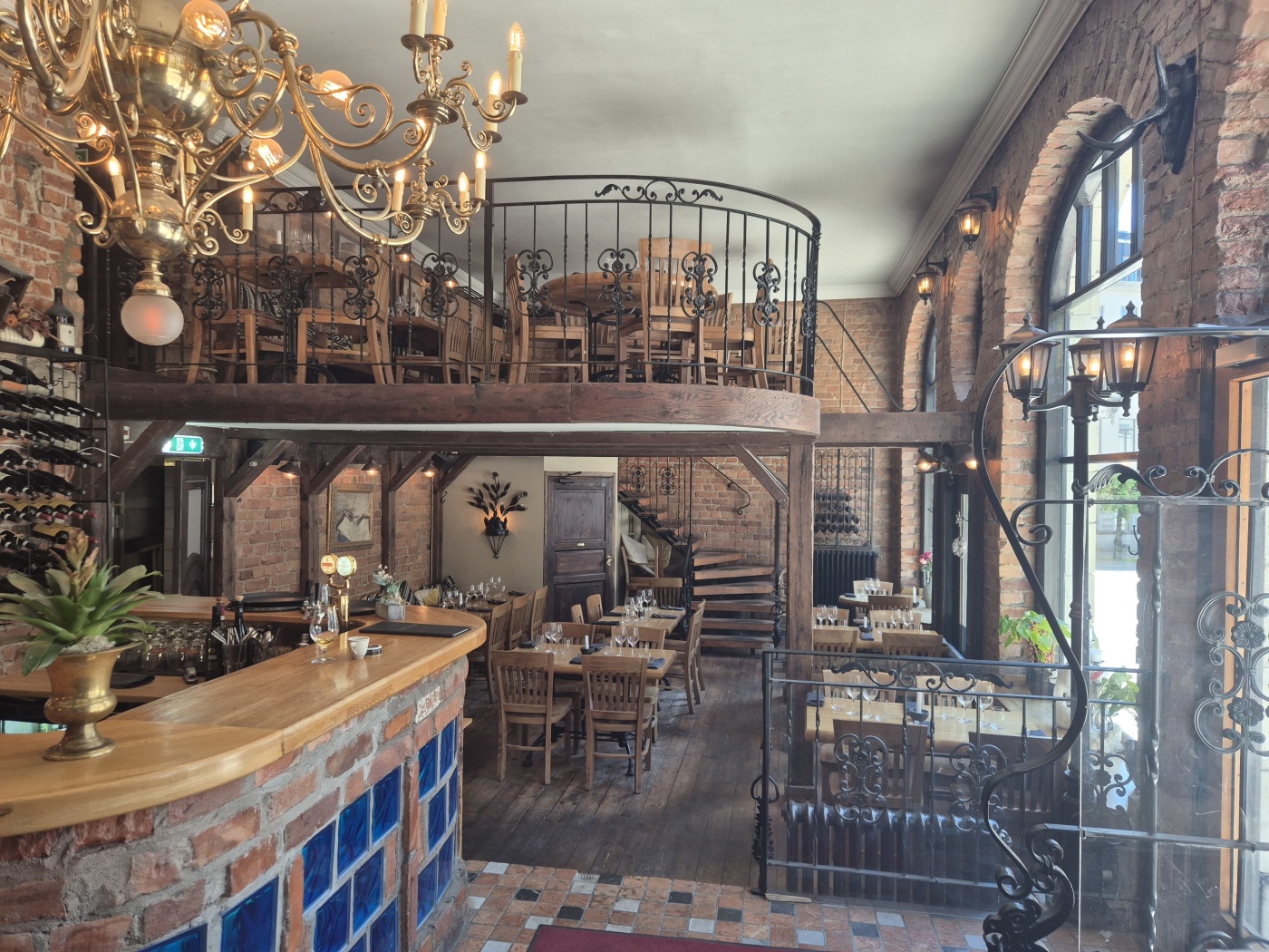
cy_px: 476
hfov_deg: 73.9
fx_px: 843
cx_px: 634
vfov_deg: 58.9
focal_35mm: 23
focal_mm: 5.4
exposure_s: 1/100
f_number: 1.8
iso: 64
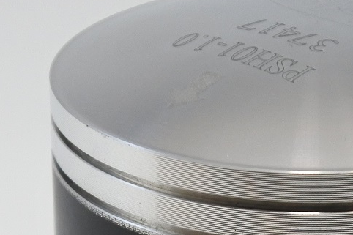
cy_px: 460
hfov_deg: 8.1
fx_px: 2490
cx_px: 223
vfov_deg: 5.3
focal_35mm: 254
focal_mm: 21.4
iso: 400
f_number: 4.8
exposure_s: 1/125
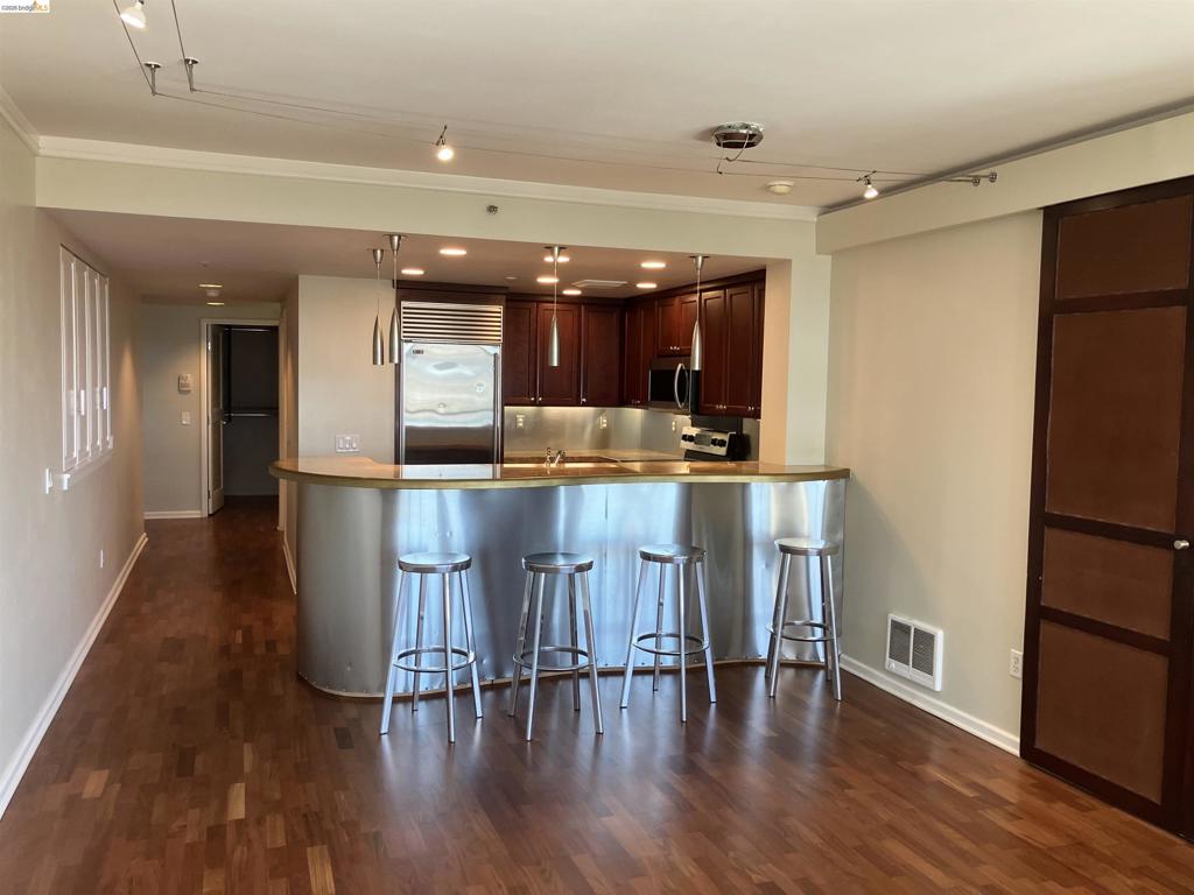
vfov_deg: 49.7
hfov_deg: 63.4
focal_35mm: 28
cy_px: 448
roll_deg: -0.8
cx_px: 597
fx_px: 966
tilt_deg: -2.6
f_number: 1.8
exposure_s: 1/120
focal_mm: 3.99
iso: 80
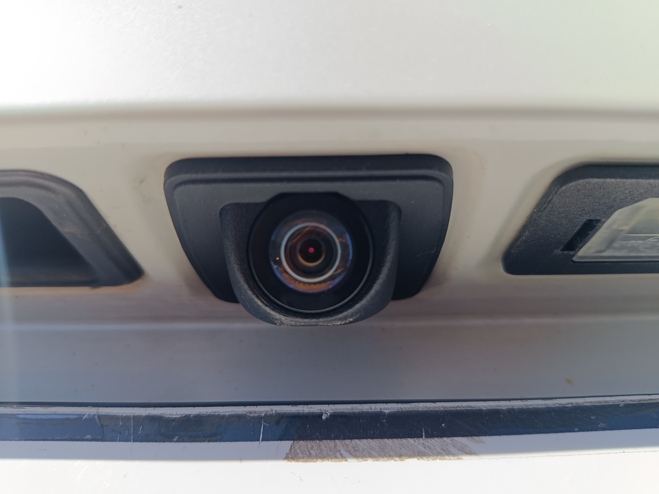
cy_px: 247
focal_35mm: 24
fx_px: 457
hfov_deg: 71.6
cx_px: 330
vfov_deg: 56.8
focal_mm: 5.59
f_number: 1.88
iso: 51
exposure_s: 1/357
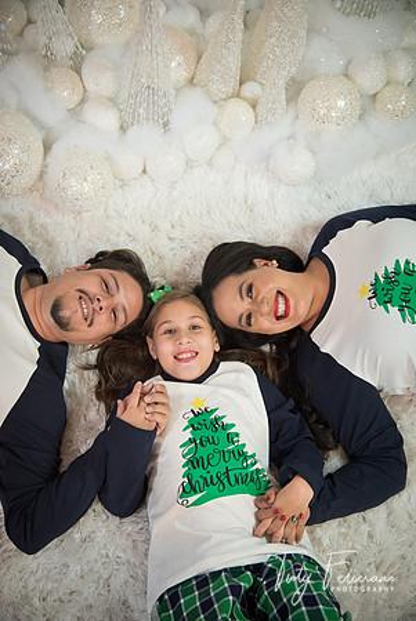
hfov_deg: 26.0
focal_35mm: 52
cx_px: 208
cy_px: 310
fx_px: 899
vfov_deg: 38.2
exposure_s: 1/100
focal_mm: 52
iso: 1000
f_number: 4.5
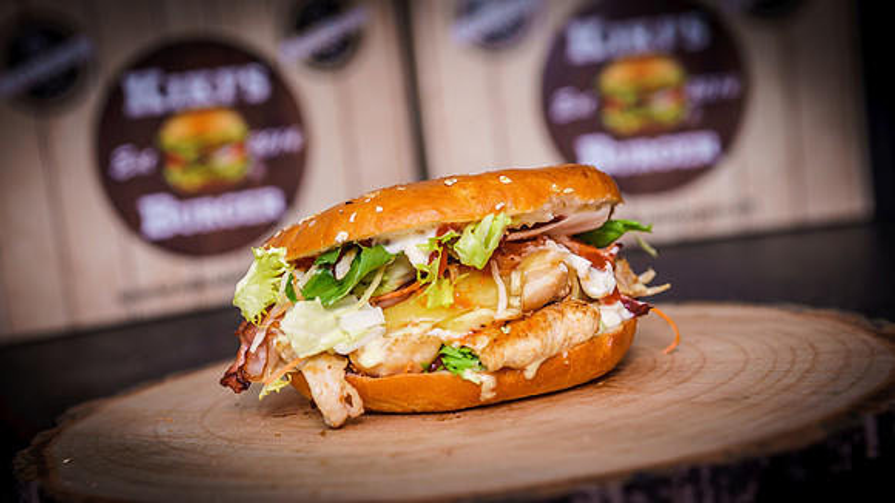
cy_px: 292
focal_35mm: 83
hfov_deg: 25.6
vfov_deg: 14.6
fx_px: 1969
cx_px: 457
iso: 100
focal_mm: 70
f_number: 4
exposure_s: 1/250
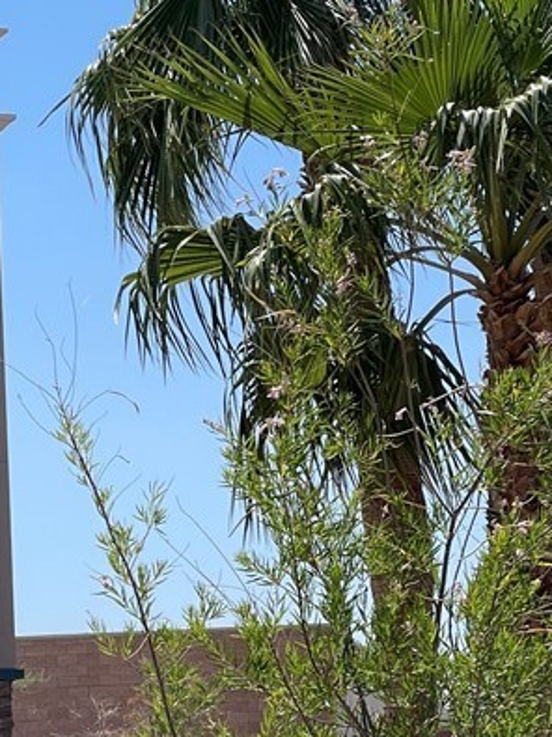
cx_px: -32
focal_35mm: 166
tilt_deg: +3.7
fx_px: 3531
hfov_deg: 8.9
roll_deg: +2.1
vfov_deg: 11.9
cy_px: 569
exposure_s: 1/995
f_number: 2.2
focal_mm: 7.5
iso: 20
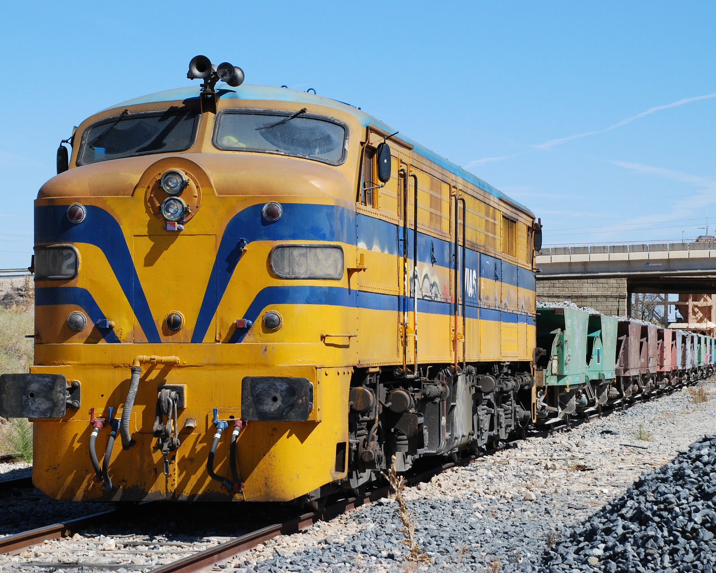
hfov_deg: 18.3
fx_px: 2226
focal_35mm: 105
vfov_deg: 14.7
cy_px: 287
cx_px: 344
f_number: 7.1
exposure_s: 1/500
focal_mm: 62
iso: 200
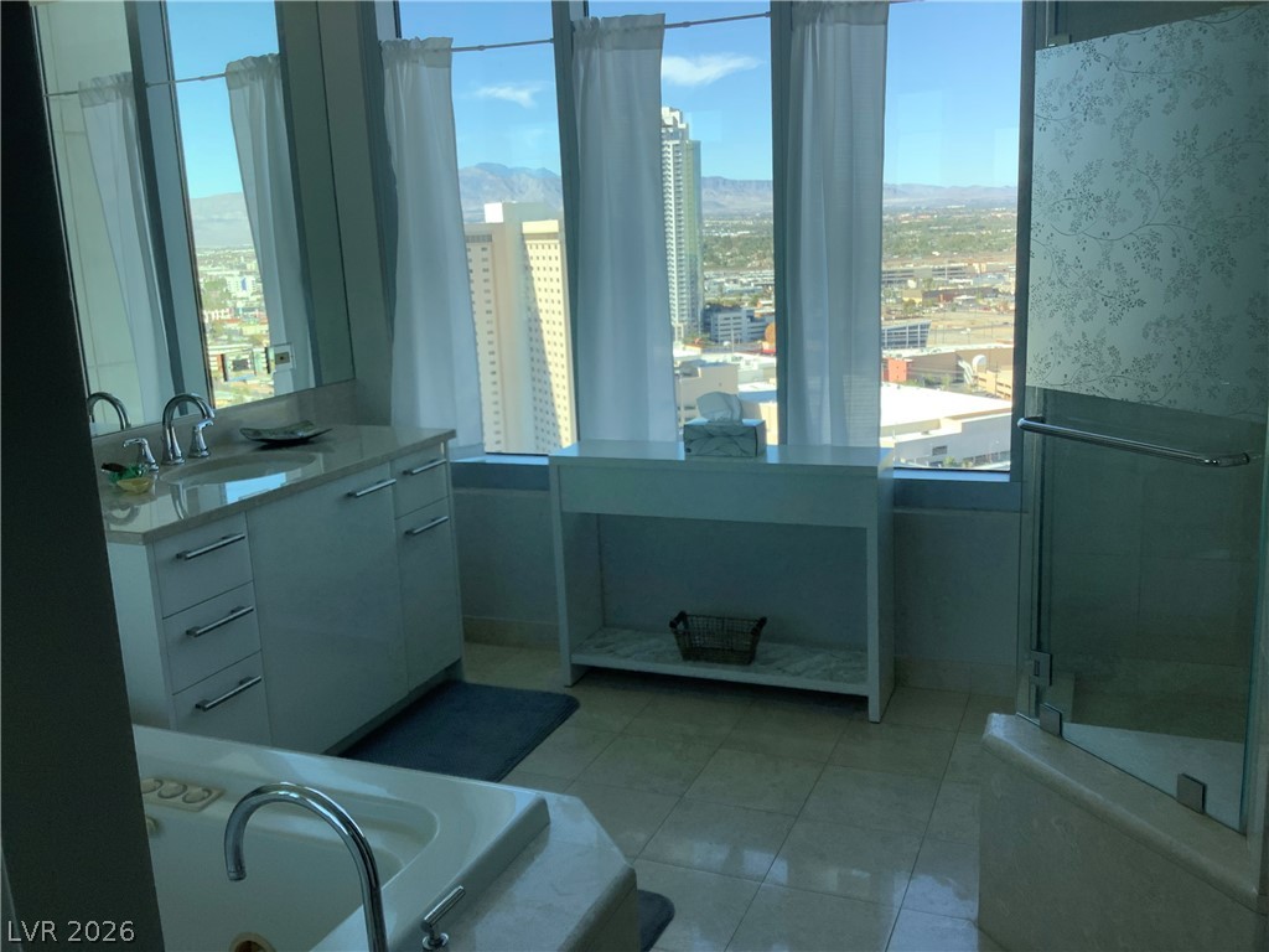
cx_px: 634
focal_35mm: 31
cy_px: 476
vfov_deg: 45.4
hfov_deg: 58.4
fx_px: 1136
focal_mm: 3.3
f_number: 2.4
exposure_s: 1/131
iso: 25
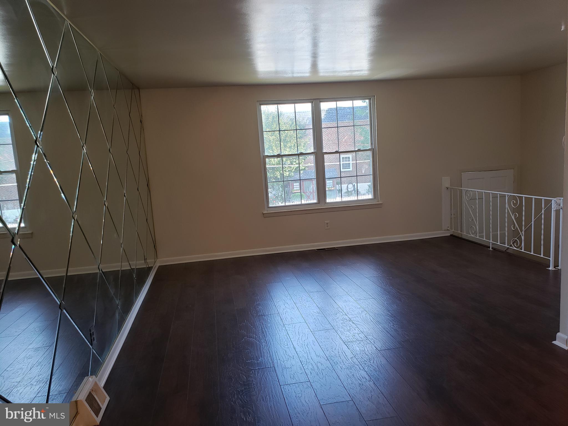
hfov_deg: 67.3
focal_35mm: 26
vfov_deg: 53.1
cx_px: 284
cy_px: 213
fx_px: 427
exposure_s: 1/60
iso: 100
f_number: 2.4
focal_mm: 4.3
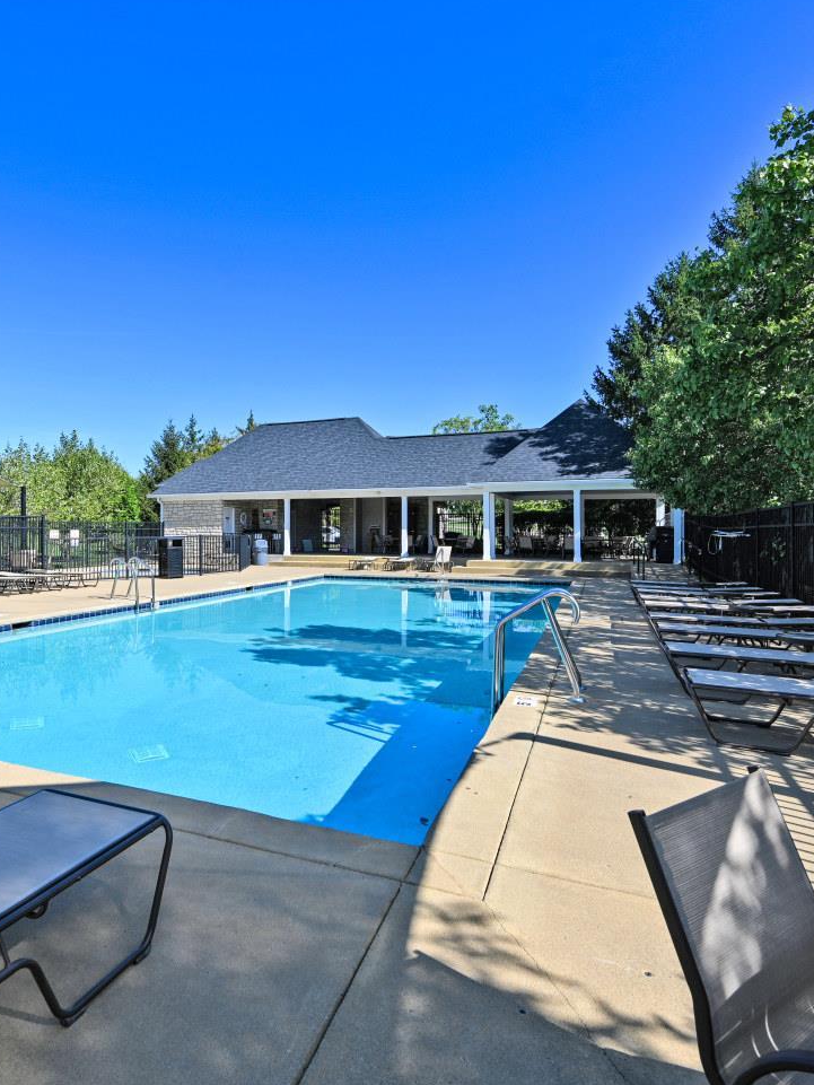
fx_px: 658
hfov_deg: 61.9
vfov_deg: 79.0
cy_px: 531
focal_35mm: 21
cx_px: 270
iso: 100
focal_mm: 14
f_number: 7.1
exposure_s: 1/400
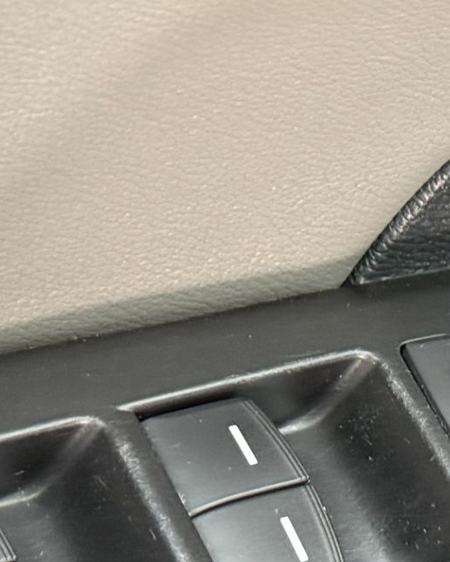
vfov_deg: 13.8
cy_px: 427
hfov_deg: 10.9
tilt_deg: -47.4
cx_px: 530
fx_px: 2313
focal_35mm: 139
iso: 500
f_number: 1.78
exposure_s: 1/30
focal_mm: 6.76
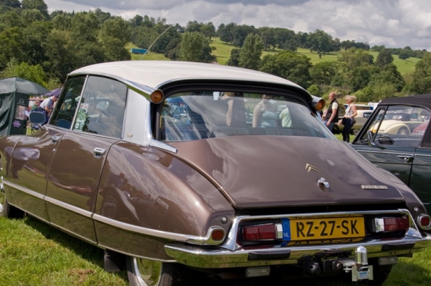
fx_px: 670
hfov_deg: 35.7
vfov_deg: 24.1
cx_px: 202
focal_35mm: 56
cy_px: 170
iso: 200
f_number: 9
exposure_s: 1/320
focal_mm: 30
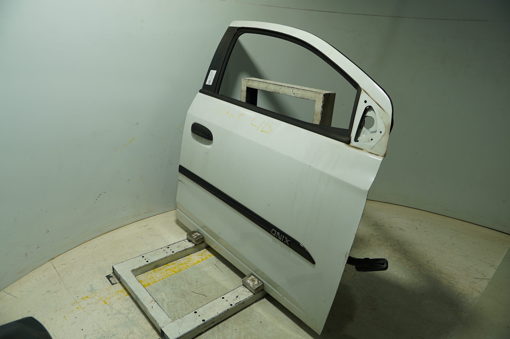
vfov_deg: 53.0
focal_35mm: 24
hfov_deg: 73.8
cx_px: 255
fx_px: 340
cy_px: 170
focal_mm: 16
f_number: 4.5
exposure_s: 1/160
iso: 160
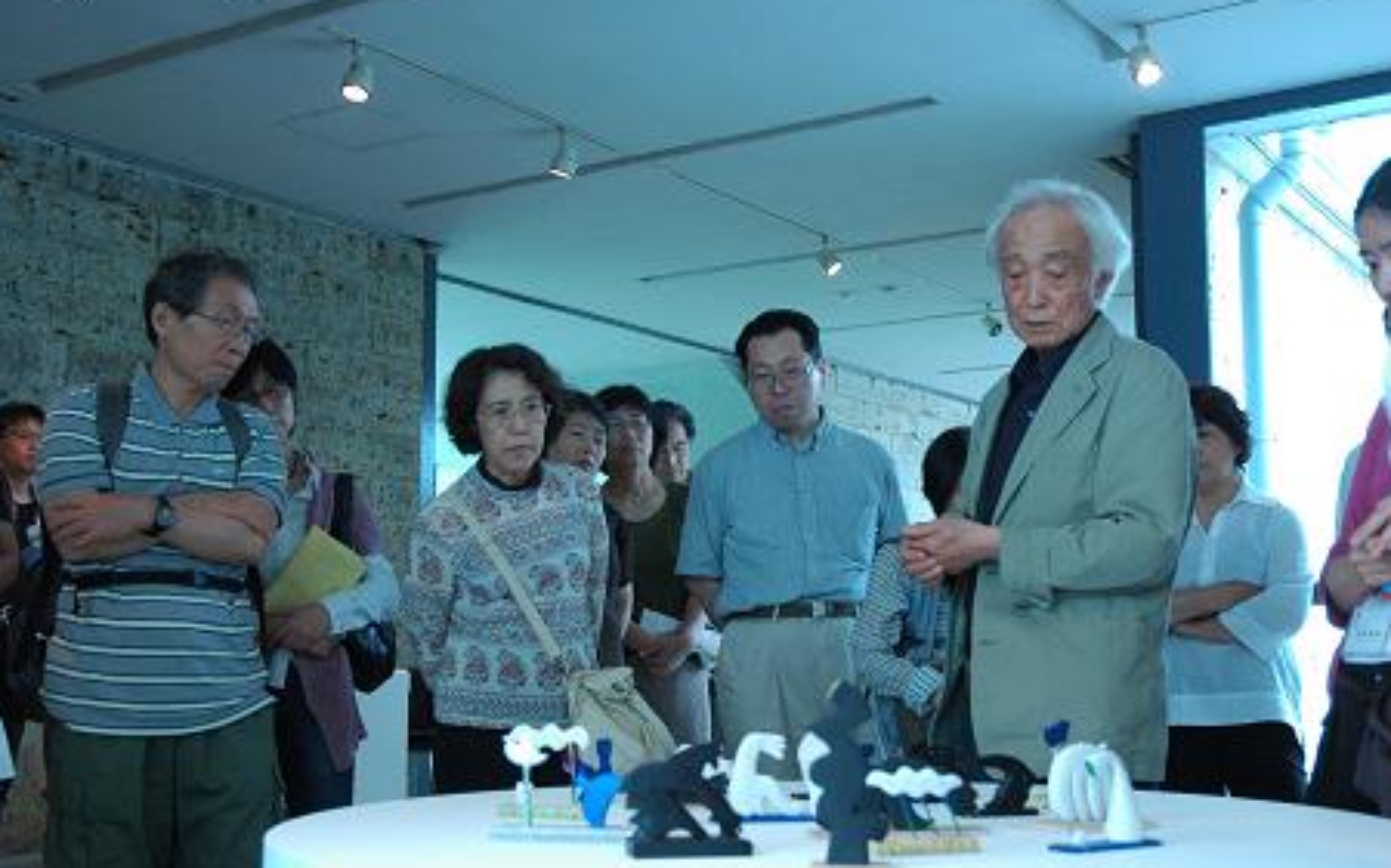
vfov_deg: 28.9
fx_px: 1687
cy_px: 445
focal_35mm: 45
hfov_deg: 44.8
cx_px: 696
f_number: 4
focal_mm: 29
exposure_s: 1/60
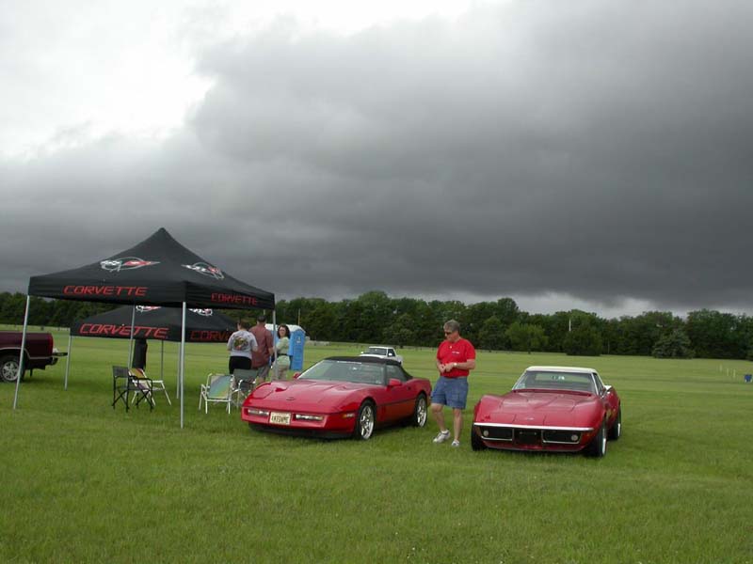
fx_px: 827
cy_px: 282
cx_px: 376
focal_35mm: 38
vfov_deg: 37.7
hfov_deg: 49.0
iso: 100
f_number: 5.3
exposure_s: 1/174
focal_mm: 7.85
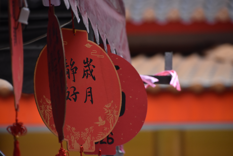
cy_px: 78
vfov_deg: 4.2
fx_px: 2136
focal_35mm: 330
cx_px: 116
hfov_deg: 6.2
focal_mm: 220
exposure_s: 1/800
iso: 1600
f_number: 7.1
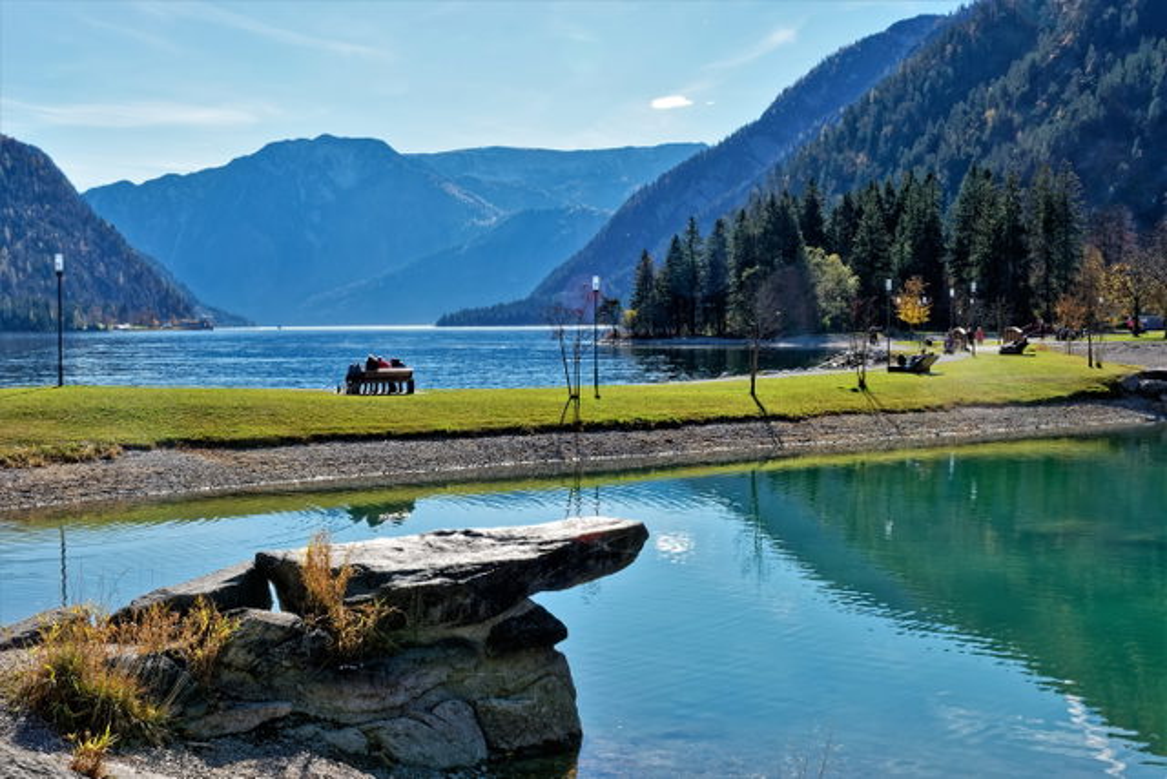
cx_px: 584
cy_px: 390
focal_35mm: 44
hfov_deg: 44.5
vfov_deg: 30.5
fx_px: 1427
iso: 100
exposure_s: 1/250
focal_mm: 16.31
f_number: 7.1
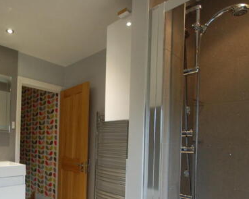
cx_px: 66
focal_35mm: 25
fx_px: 184
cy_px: 139
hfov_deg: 64.5
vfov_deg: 55.1
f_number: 4
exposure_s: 1/30
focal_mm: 10
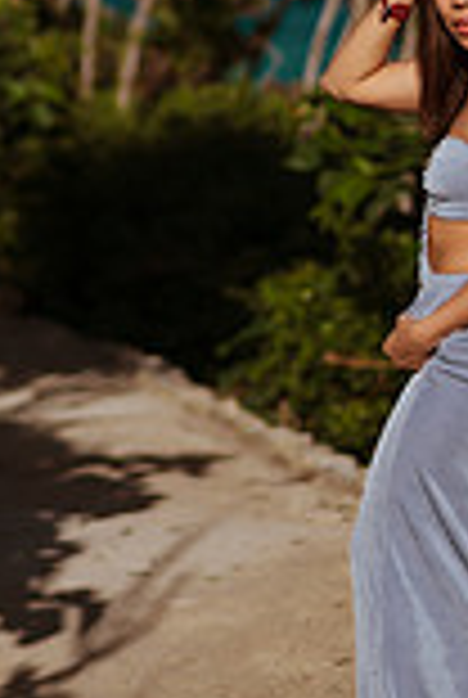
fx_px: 3261
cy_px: 41
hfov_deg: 8.2
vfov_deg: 12.1
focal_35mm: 168
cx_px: 189
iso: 50
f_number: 2
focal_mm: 58
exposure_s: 1/8000
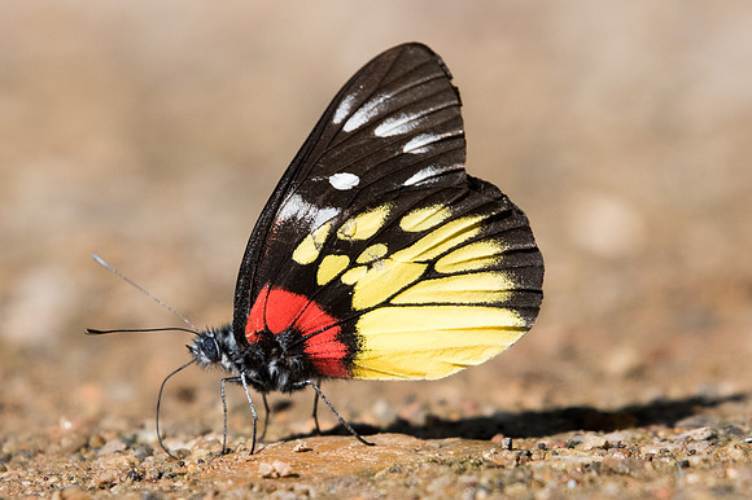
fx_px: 20123
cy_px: 221
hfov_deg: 2.1
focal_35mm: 964
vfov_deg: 1.4
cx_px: 376
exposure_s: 1/1000
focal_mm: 400
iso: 640
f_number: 7.1
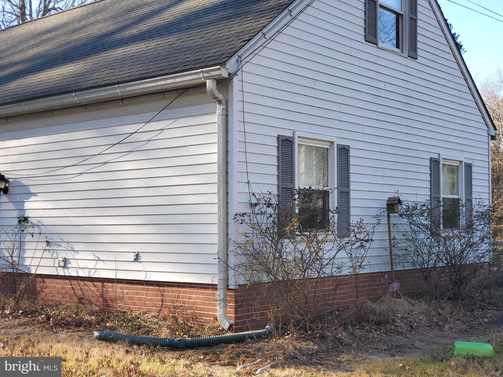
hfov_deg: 36.8
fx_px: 756
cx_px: 252
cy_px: 188
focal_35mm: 52
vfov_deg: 28.0
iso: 50
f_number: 2.4
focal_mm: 6
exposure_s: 1/227
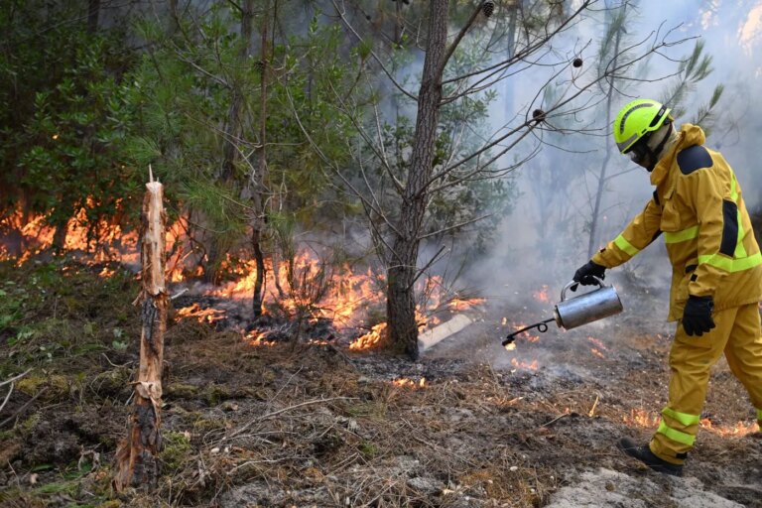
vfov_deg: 39.4
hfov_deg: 56.5
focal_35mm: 34
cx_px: 381
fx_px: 709
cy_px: 254
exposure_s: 1/2500
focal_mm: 33.5
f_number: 2.8
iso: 1250
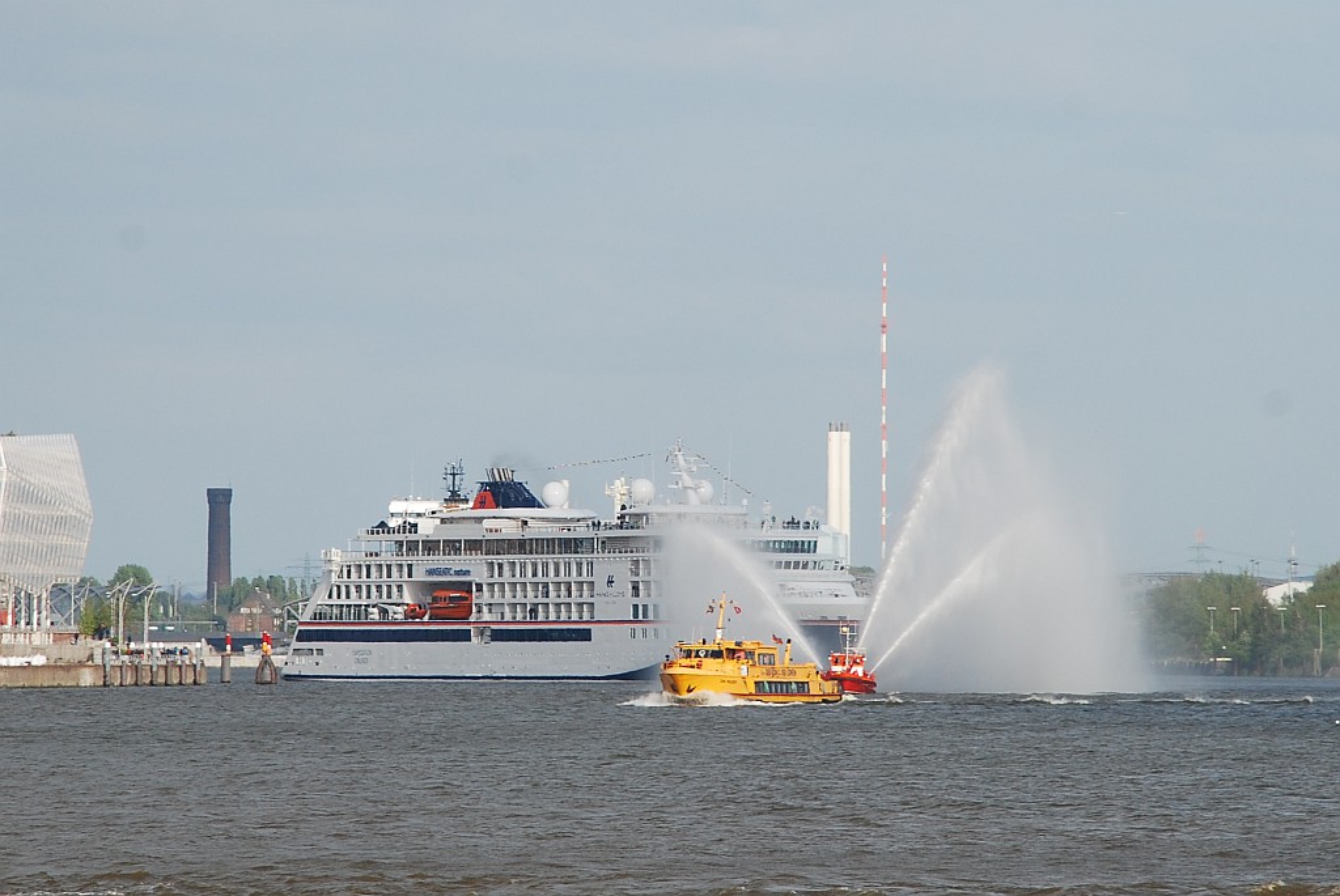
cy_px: 448
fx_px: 7545
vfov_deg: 6.8
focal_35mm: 202
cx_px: 670
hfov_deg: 10.1
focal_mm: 135
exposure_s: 1/250
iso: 125
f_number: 10
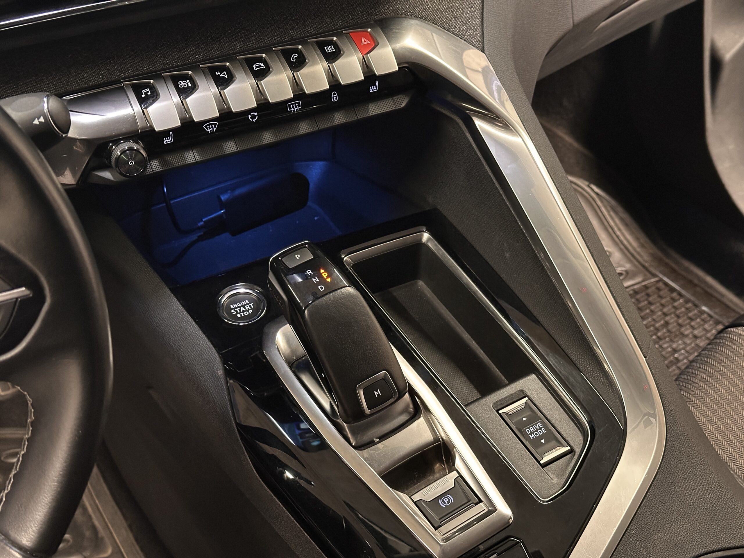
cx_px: 372
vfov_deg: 30.3
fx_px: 1032
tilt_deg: -43.4
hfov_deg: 39.7
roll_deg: +1.6
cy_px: 279
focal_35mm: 48
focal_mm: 6.86
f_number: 1.78
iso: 640
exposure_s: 1/25
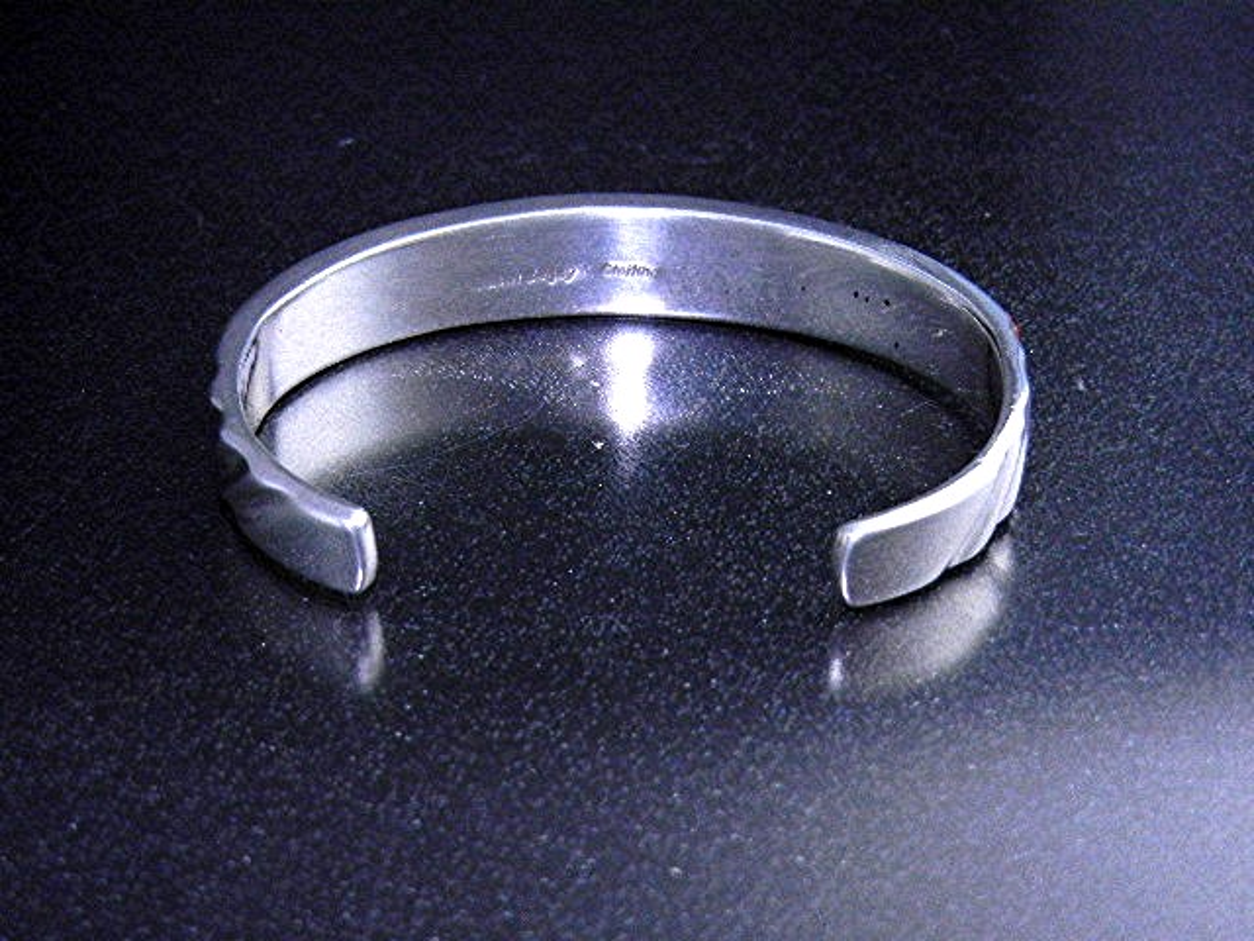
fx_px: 2137
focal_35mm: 59
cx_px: 627
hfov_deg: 32.7
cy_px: 470
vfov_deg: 24.8
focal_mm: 10.6
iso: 800
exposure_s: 1/30
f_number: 8
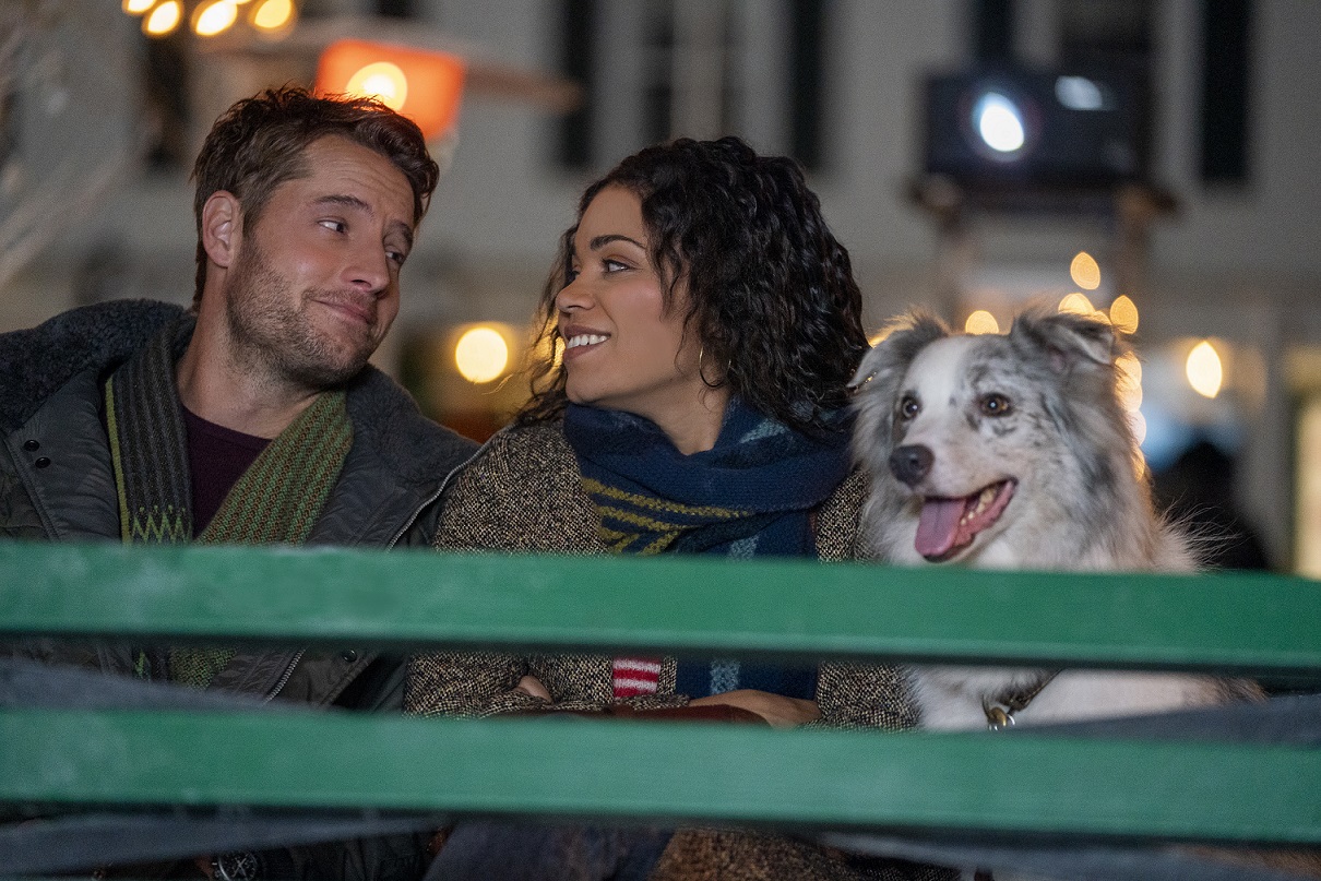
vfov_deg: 8.8
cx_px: 660
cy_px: 440
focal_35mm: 156
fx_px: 5725
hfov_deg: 13.2
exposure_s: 1/320
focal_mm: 156
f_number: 2.8
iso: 6400
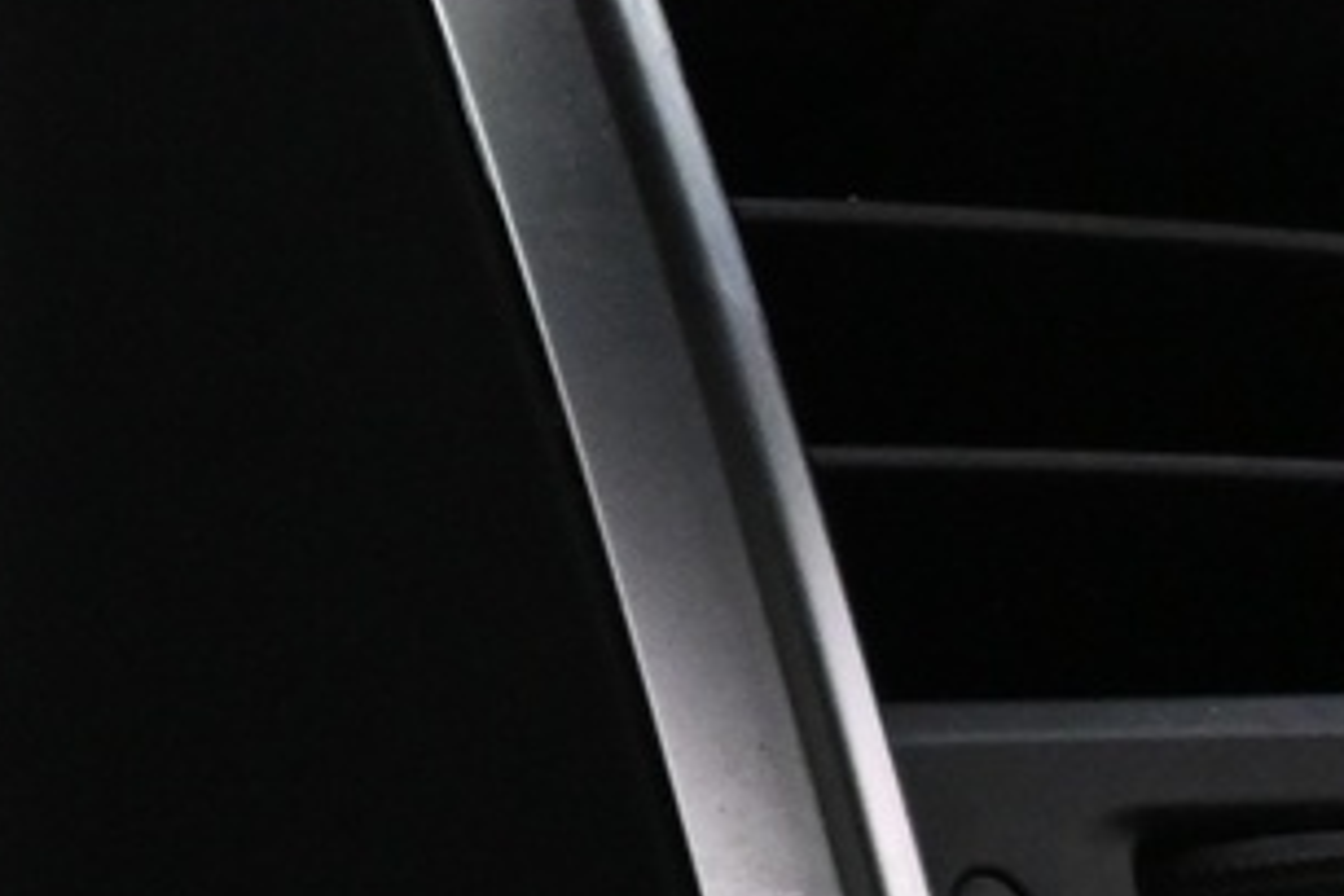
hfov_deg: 8.6
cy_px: 338
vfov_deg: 6.3
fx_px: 8150
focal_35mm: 218
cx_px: -1919
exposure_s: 1/40
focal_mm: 27.5
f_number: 4.5
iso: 2200
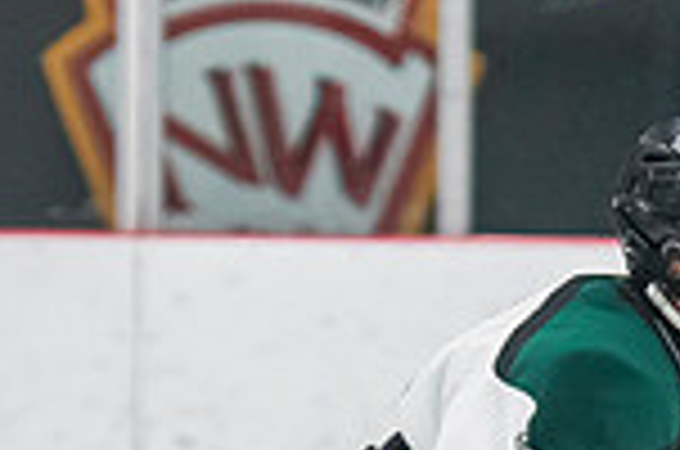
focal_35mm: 728
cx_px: 741
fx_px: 13722
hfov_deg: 2.8
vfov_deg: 1.9
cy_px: 884
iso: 2000
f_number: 3.2
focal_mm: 116
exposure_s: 1/640
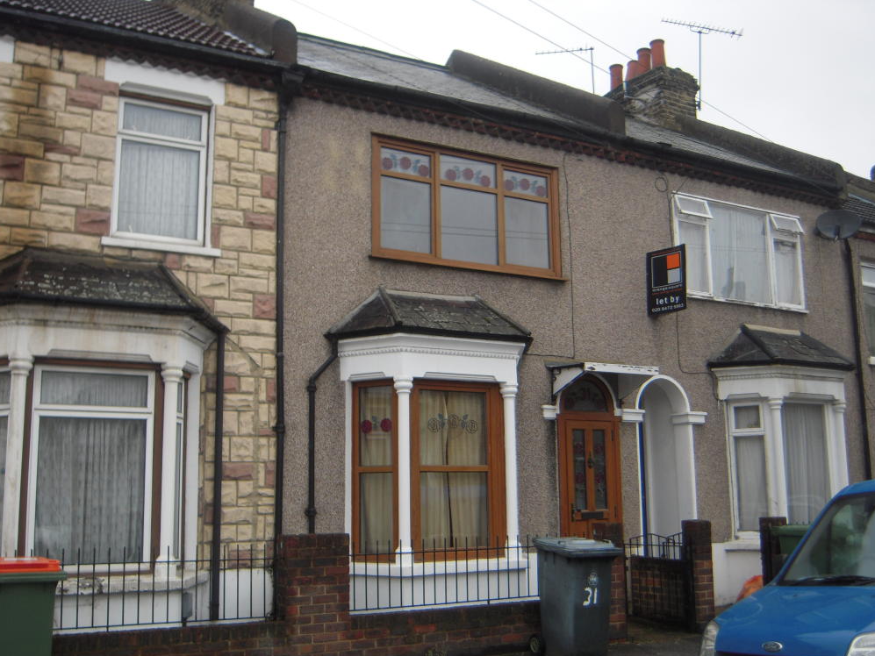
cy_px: 336
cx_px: 428
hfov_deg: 49.0
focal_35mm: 38
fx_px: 961
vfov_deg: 37.7
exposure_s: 1/100
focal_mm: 6.5
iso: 100
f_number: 3
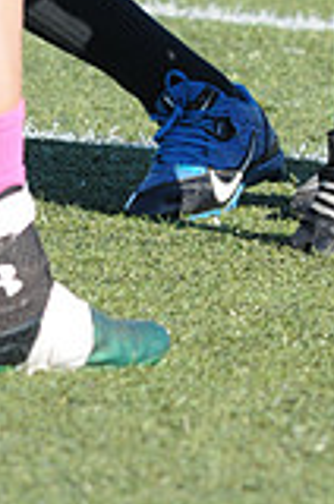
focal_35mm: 1634
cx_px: 600
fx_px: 22837
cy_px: -287
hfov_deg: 0.8
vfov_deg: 1.3
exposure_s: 1/500
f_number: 5.6
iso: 200
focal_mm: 300
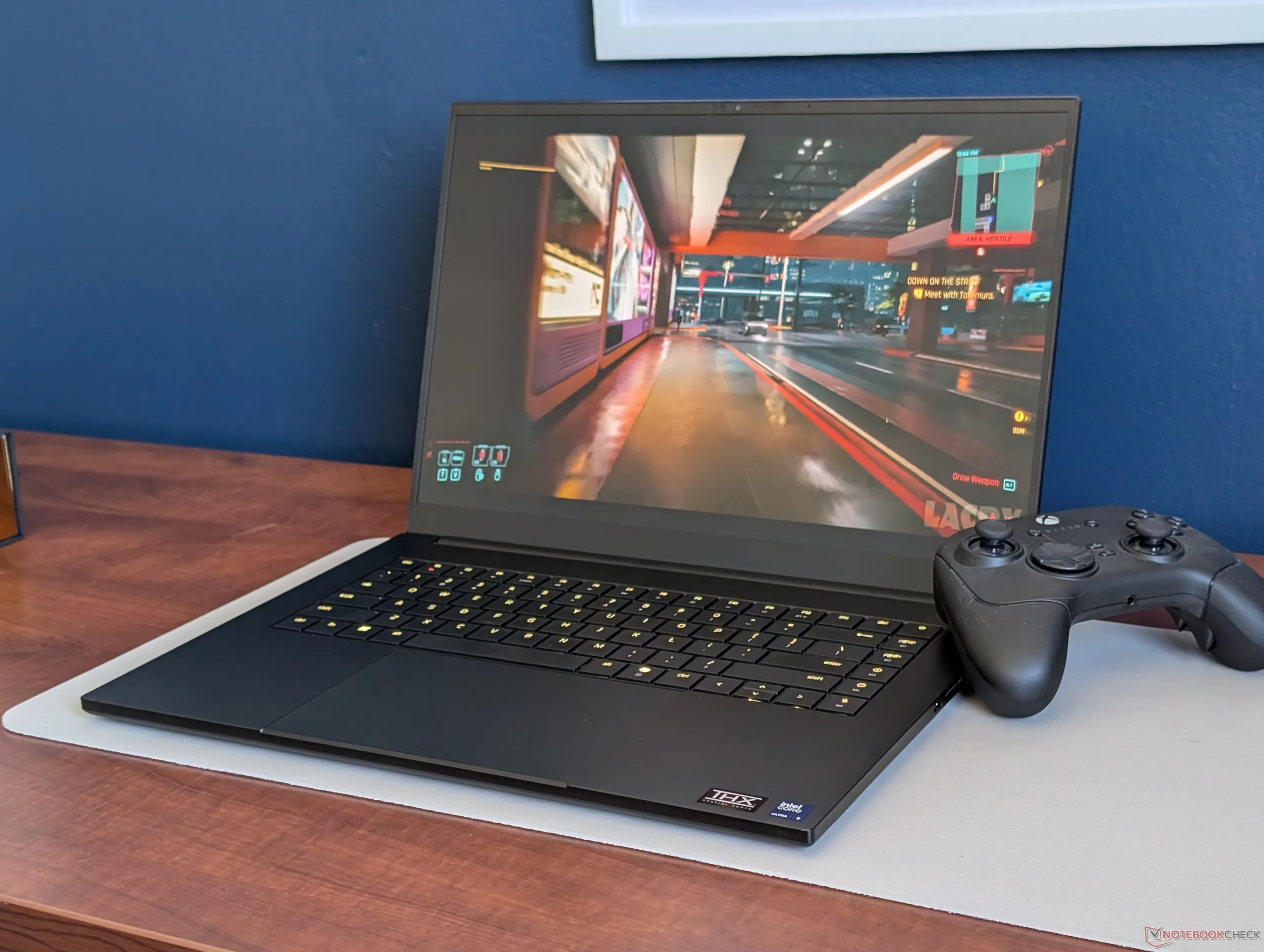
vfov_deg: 29.8
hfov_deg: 38.9
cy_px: 476
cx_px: 632
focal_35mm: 49
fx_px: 1792
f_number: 1.68
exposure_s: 1/123
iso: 211
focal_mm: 6.9
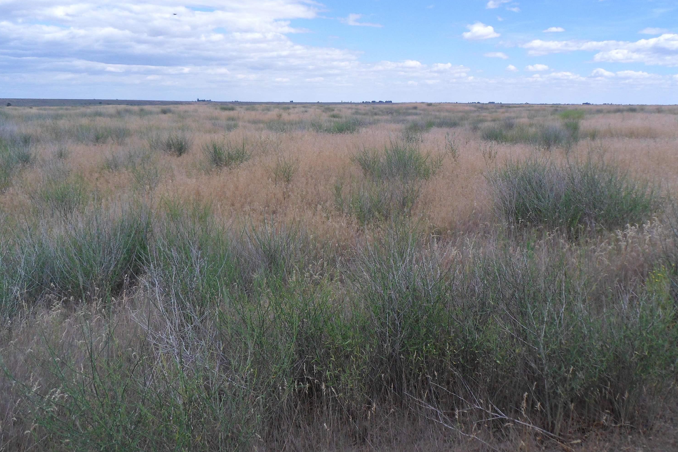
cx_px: 345
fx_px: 546
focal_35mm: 29
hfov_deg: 63.7
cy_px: 206
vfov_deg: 44.9
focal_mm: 4.9
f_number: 3.3
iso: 80
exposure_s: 1/750
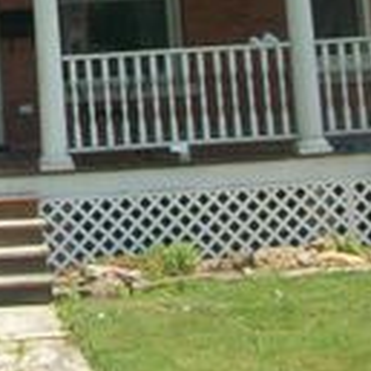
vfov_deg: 15.3
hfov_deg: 14.9
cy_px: -93
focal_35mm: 109
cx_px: -175
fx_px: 1322
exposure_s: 1/100
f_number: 8.8
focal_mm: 5.7
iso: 80
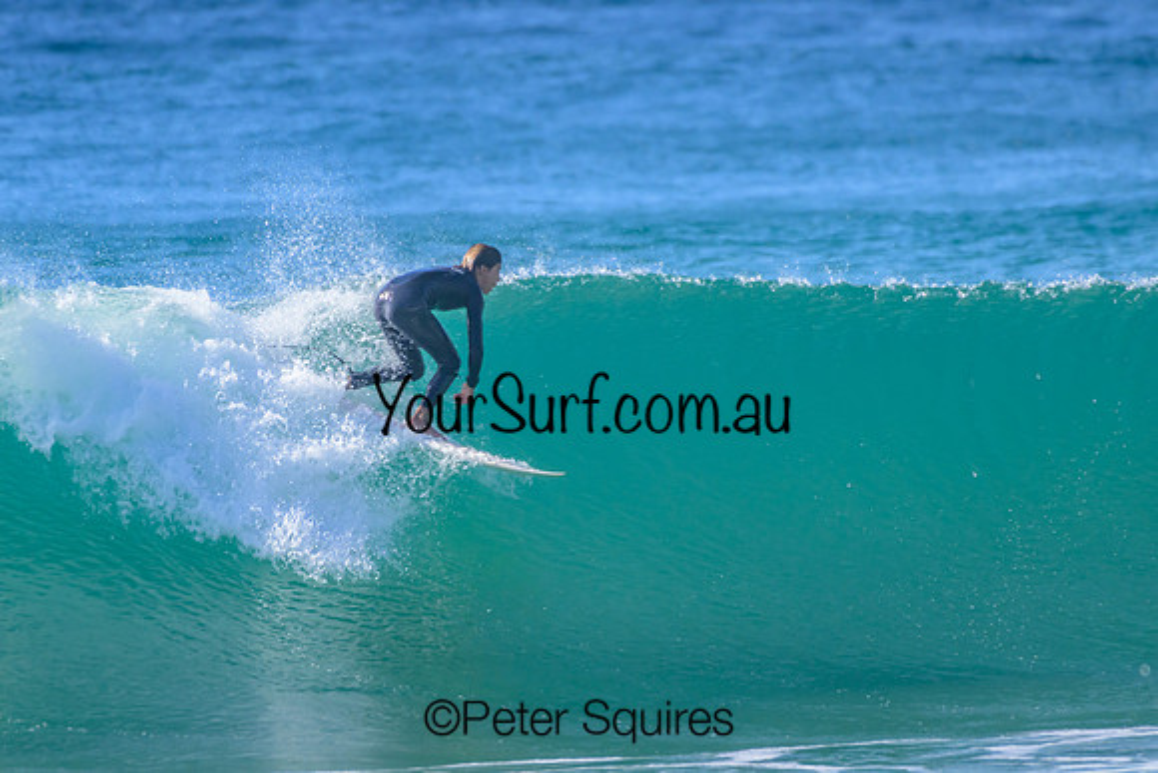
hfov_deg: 2.1
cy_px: 386
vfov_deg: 1.4
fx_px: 32173
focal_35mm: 1000
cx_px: 579
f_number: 11
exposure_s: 1/2000
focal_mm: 1000
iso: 2000
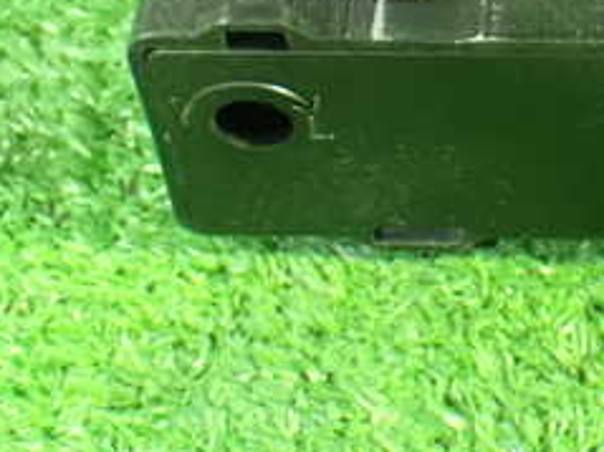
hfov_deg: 16.2
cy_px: -15
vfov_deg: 12.4
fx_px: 2058
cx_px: 667
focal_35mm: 118
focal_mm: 8.4
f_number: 3.1
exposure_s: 1/15
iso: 1600
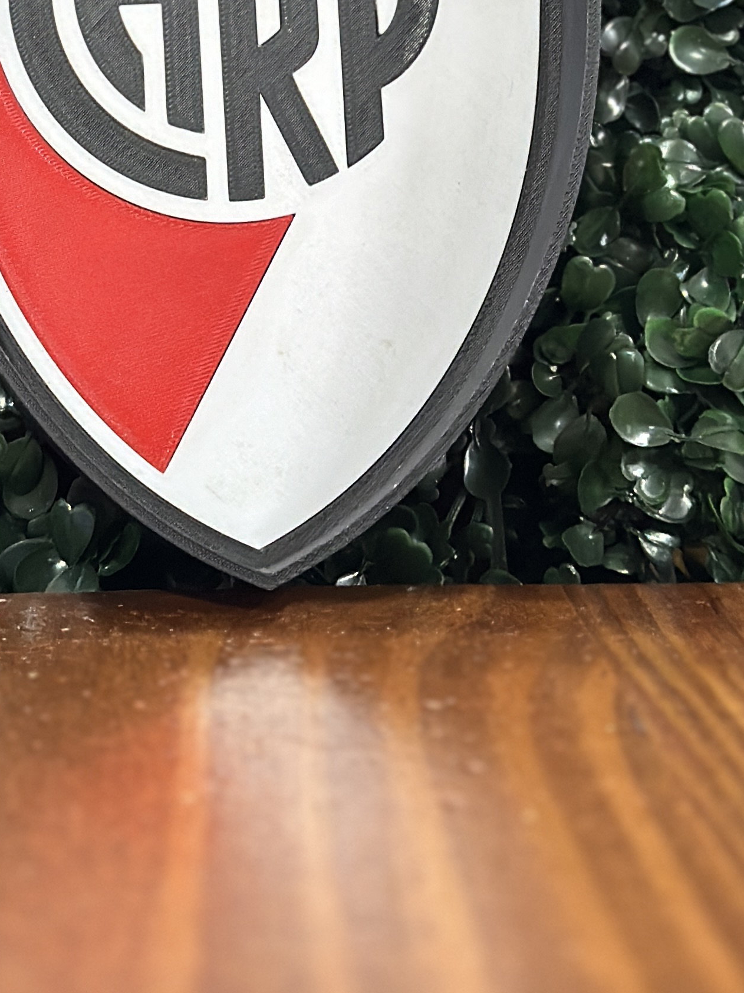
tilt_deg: +1.7
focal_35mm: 115
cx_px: 242
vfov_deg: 16.6
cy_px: -108
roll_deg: -0.2
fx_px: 3296
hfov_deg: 12.9
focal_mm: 6.86
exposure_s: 1/33
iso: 400
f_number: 1.78
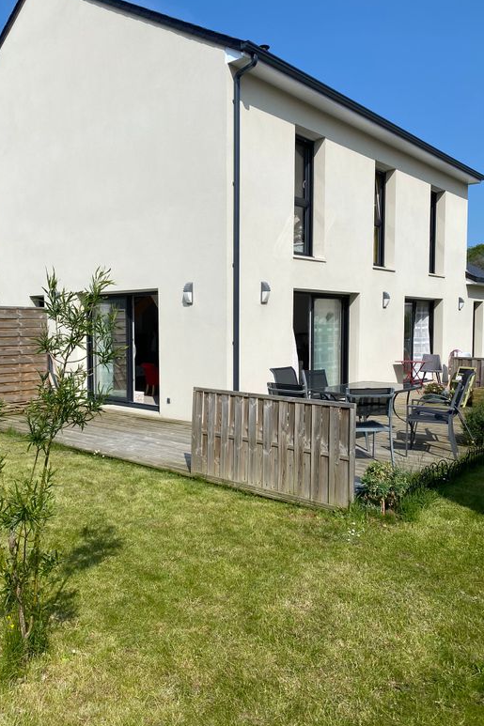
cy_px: 367
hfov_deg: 46.3
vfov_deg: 65.5
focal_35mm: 28
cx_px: 211
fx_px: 565
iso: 32
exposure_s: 1/5025
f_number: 1.8
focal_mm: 4.25
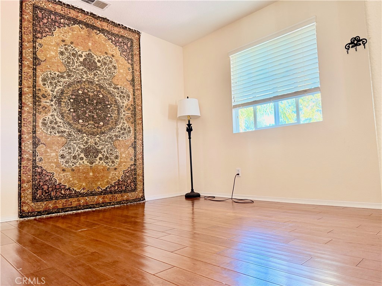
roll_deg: +1.7
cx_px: 191
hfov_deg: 71.6
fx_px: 265
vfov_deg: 56.8
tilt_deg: +4.7
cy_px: 143
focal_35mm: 24
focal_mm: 6.76
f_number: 1.78
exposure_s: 1/60
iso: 200
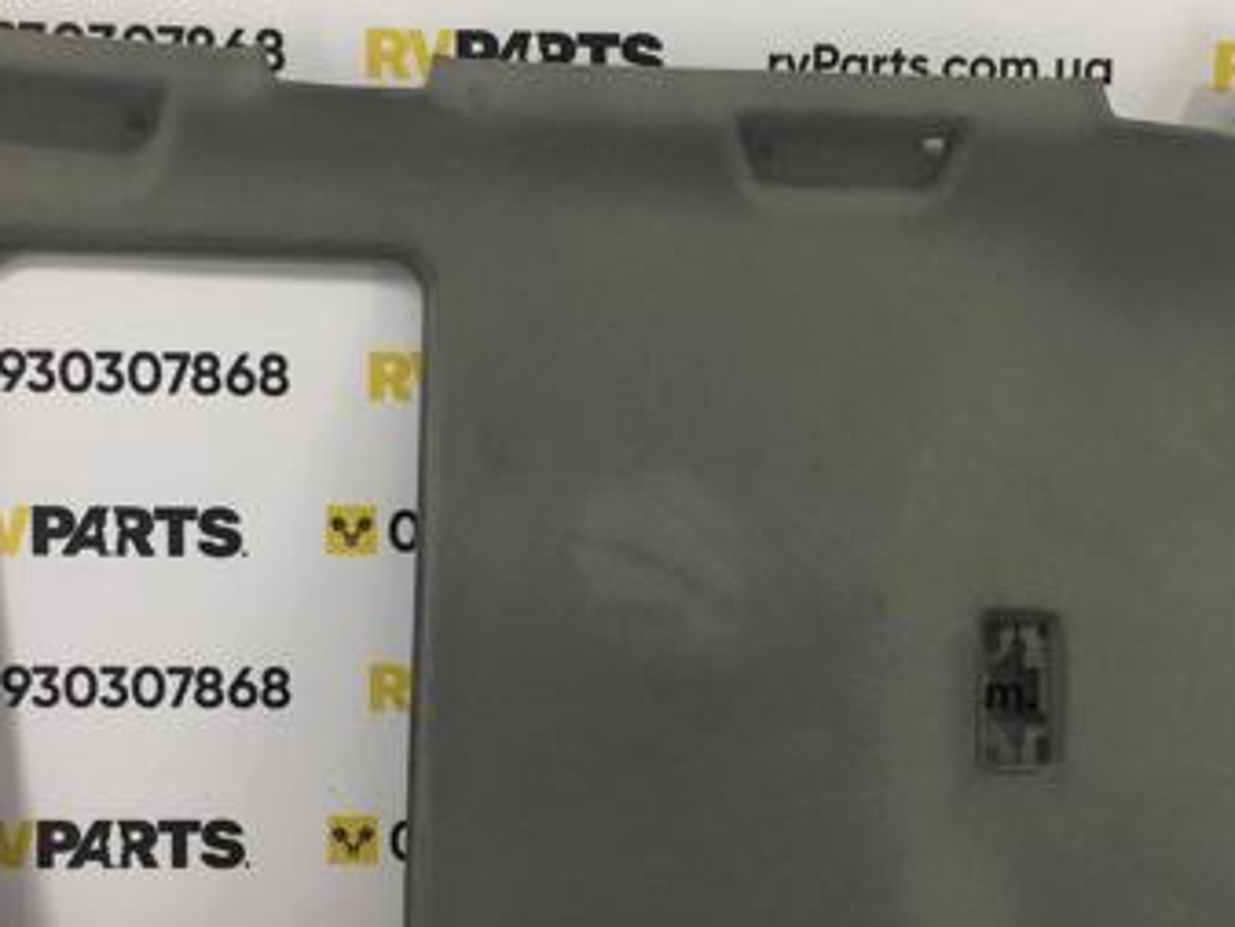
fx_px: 1963
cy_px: 557
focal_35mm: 55
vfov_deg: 26.5
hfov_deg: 34.9
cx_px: 674
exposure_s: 1/100
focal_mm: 4.15
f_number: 2.2
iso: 40
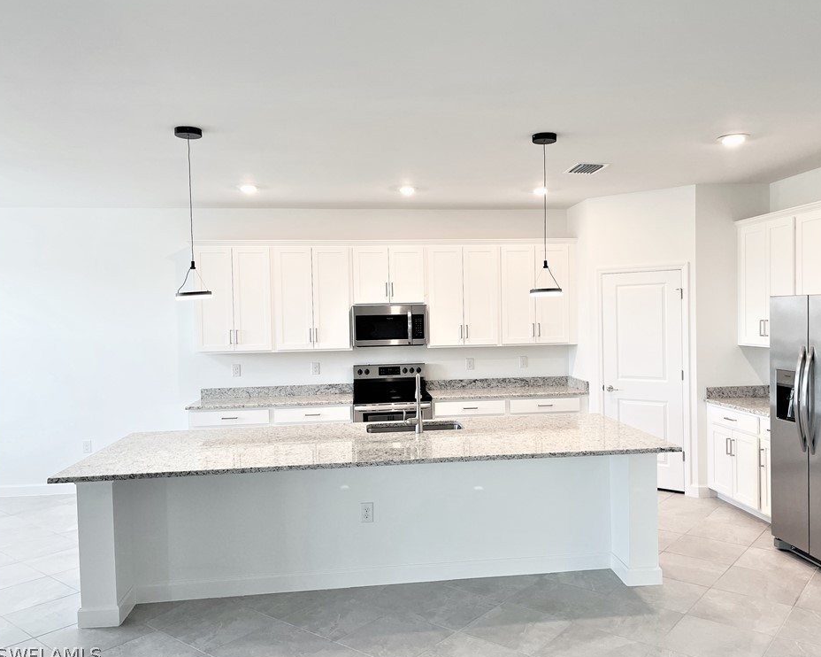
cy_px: 329
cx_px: 443
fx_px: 680
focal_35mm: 28
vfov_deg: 51.5
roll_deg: +0.6
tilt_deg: -2.3
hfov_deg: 62.1
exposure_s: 1/120
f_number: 1.6
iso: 100
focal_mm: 5.1
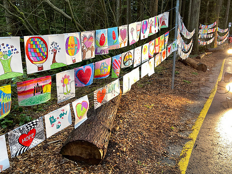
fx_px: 201
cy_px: 81
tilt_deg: -15.0
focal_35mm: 30
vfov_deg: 46.7
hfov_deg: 59.9
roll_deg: -0.1
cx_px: 122
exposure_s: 1/120
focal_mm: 5.1
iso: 125
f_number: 1.6
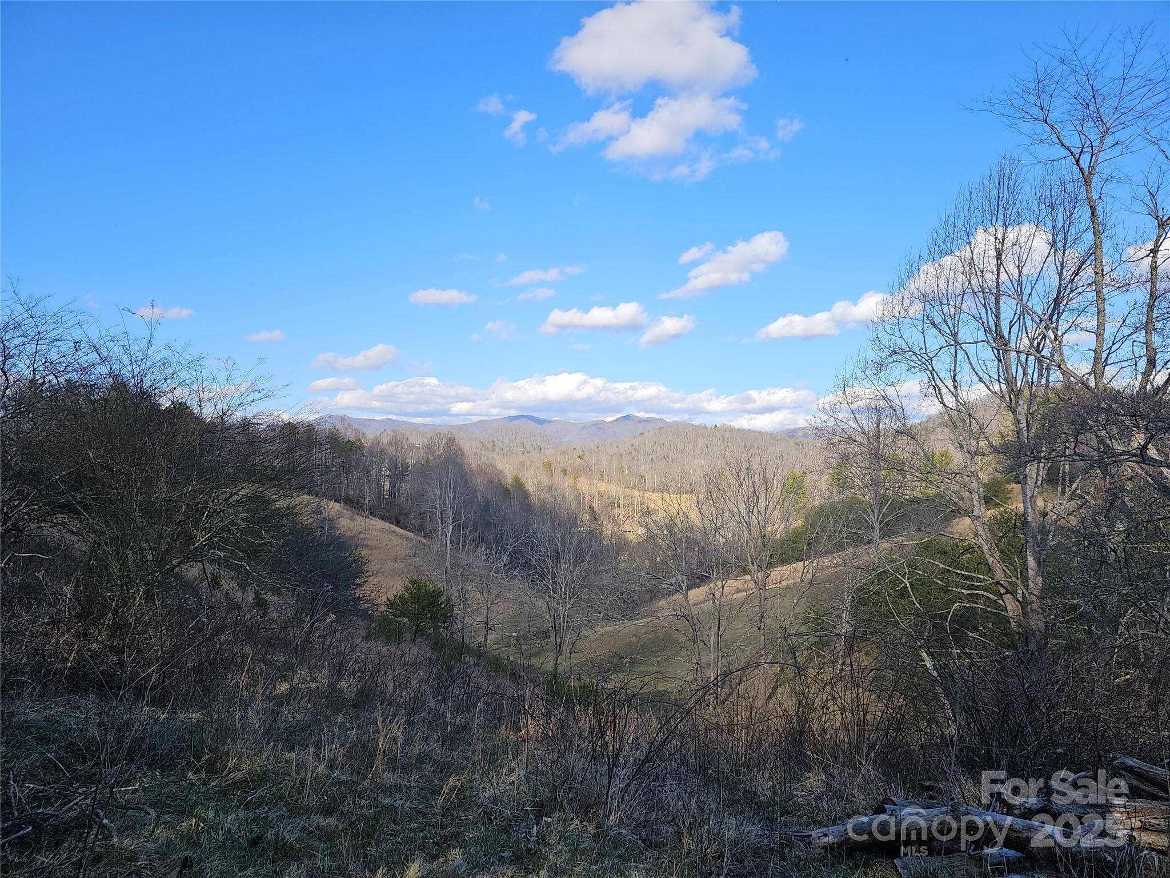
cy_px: 439
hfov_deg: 73.9
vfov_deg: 58.9
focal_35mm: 23
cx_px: 585
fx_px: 777
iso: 10
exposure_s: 1/541
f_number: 1.7
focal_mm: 6.3
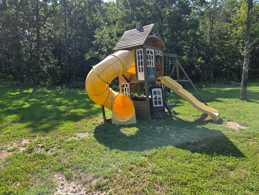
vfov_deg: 58.9
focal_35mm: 23
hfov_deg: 73.9
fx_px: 172
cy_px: 98
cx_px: 130
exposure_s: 1/2643
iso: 80
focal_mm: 5.4
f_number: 1.8
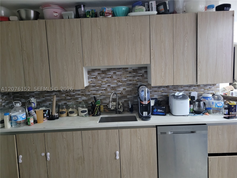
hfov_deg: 67.3
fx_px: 178
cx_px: 118
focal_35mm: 26
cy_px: 89
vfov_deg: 53.1
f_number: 1.8
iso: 800
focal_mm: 5.4
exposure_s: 1/24
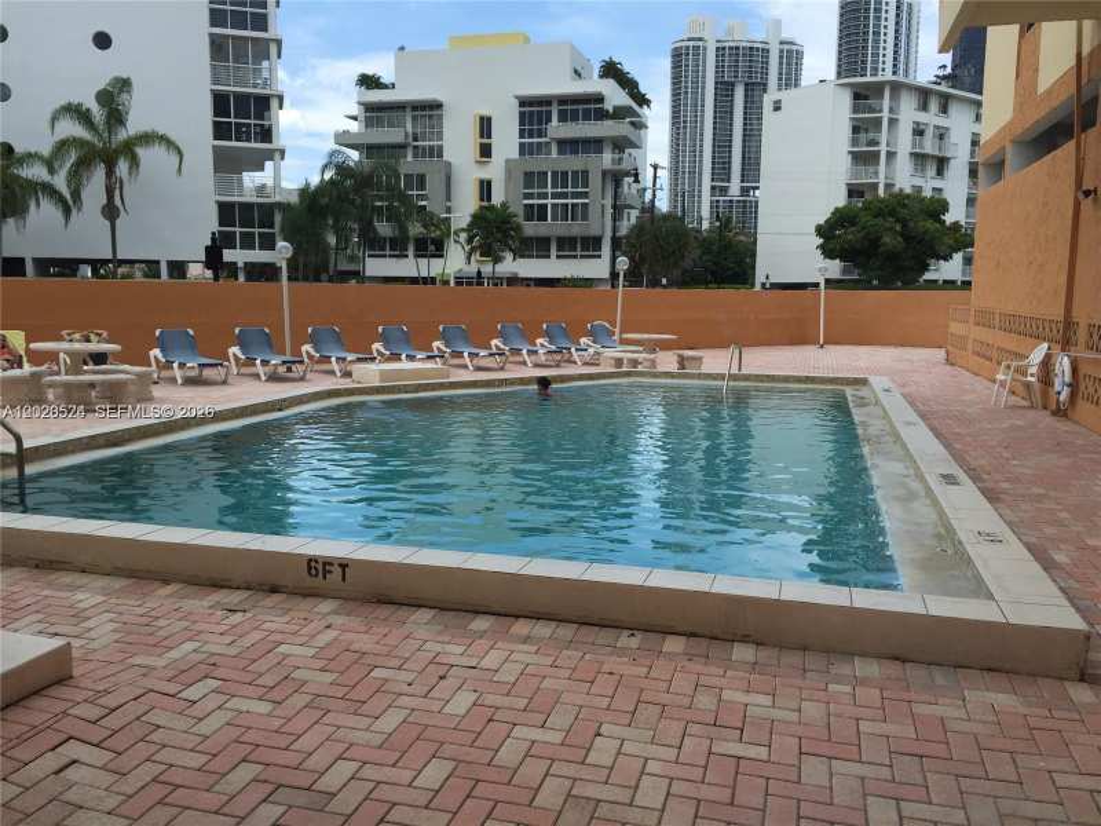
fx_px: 922
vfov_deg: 48.2
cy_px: 413
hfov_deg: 61.7
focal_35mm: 29
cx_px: 550
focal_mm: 4.15
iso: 32
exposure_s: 1/1099
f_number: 2.2
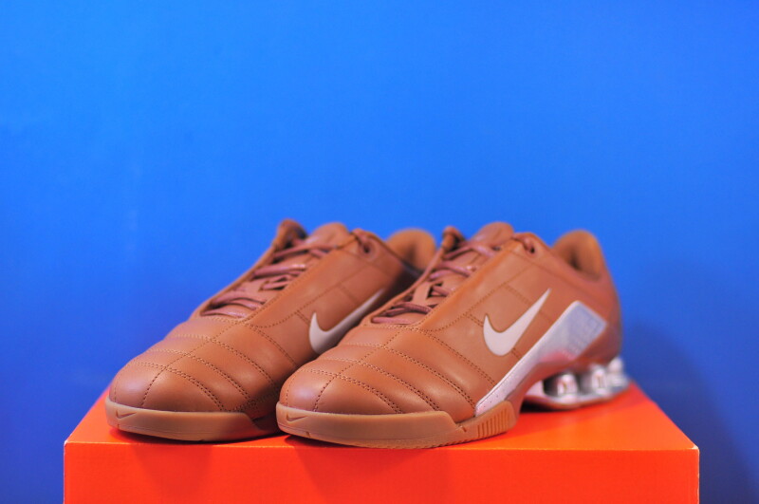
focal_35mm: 75
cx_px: 380
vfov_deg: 18.1
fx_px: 1579
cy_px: 252
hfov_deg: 27.0
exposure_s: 1/320
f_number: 2
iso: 250
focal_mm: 50
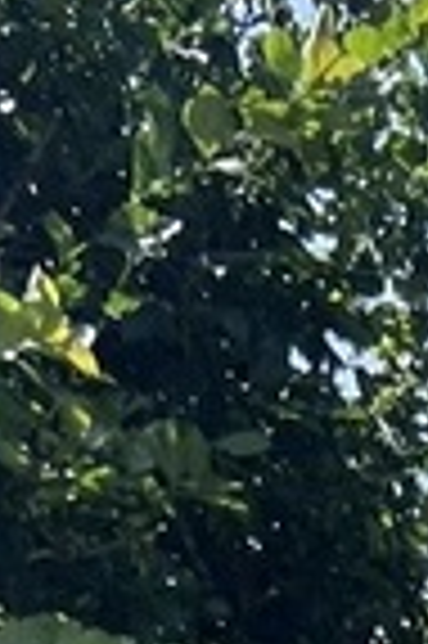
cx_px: 667
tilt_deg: -12.9
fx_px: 3647
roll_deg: -3.5
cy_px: 2220
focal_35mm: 204
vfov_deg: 8.0
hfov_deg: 6.6
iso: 50
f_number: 1.5
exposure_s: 1/2208
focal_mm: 5.7
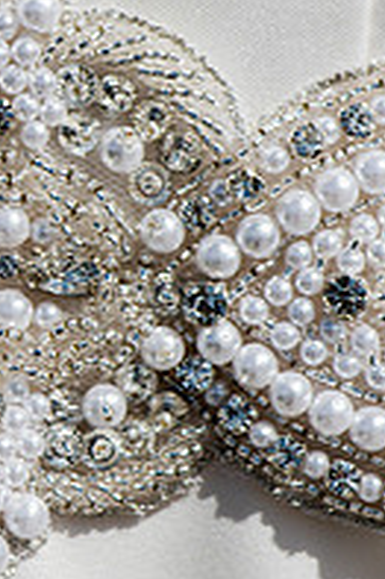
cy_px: 278
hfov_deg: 4.0
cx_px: -85
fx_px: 5528
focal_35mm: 344
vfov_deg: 6.0
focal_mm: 105
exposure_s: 1/2000
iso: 200
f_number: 3.2
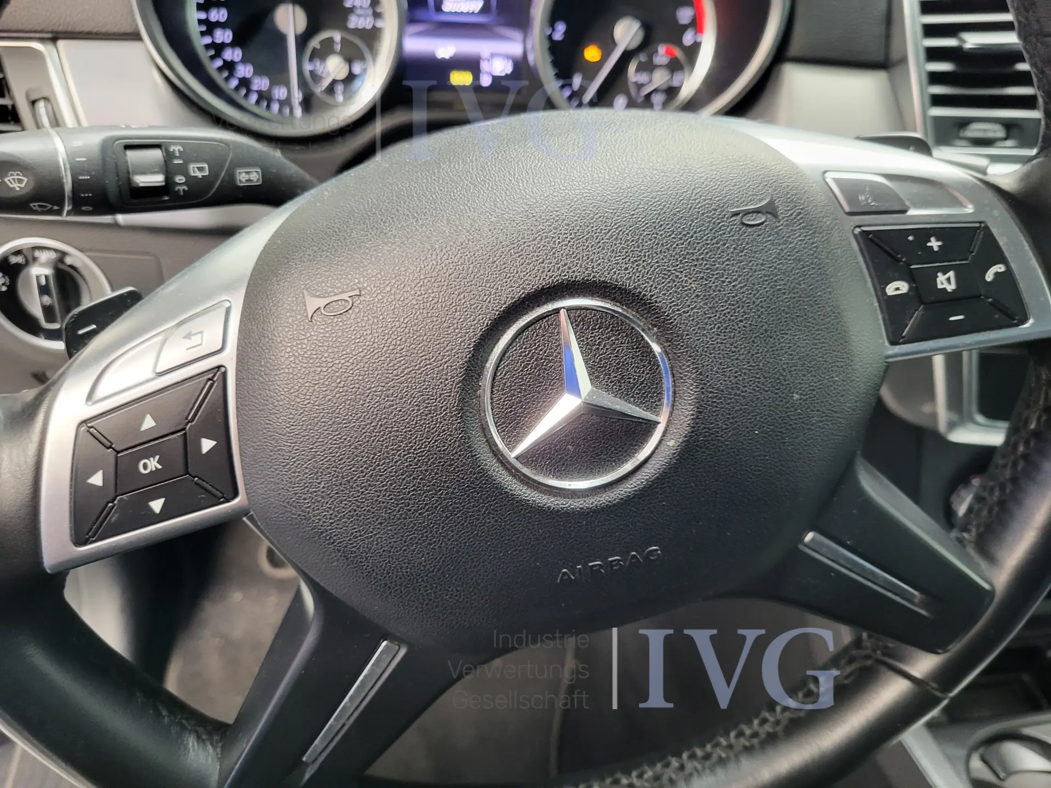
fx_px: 789
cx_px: 526
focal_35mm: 26
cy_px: 394
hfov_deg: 67.3
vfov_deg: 53.1
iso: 500
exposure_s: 1/50
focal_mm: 5.4
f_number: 1.8
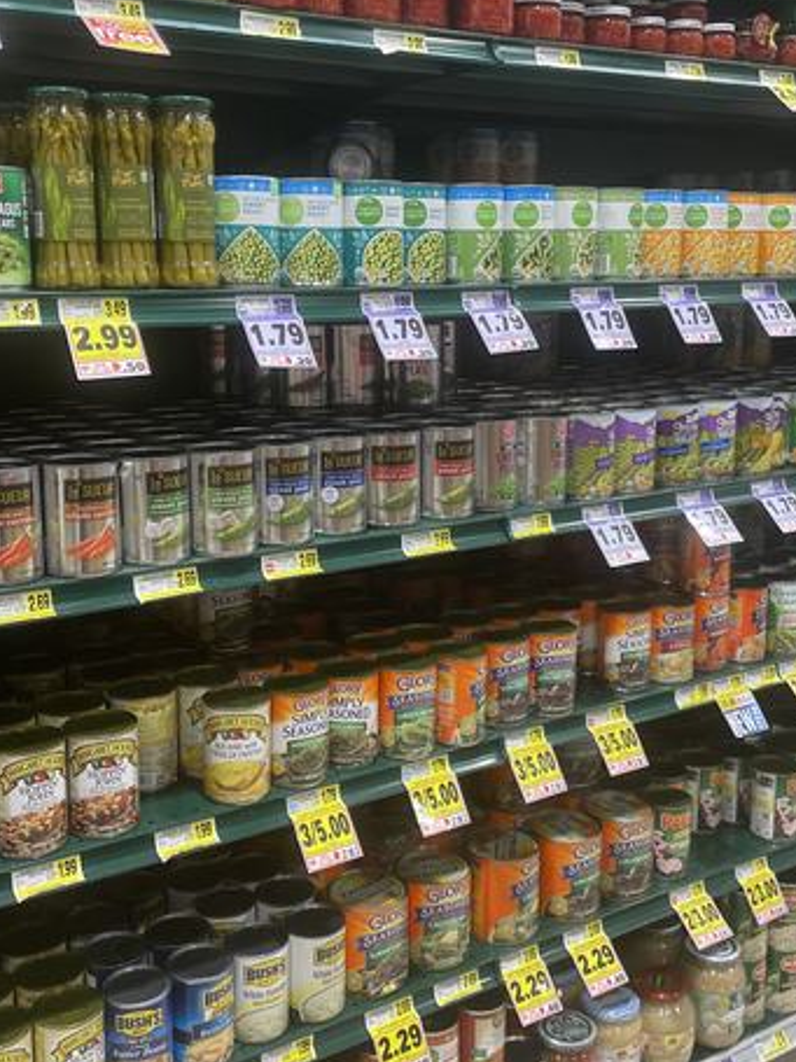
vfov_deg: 46.7
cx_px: 379
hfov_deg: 35.9
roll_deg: +0.1
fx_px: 1227
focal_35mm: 40
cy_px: 481
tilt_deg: -10.6
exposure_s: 1/120
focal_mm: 4.2
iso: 125
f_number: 1.6
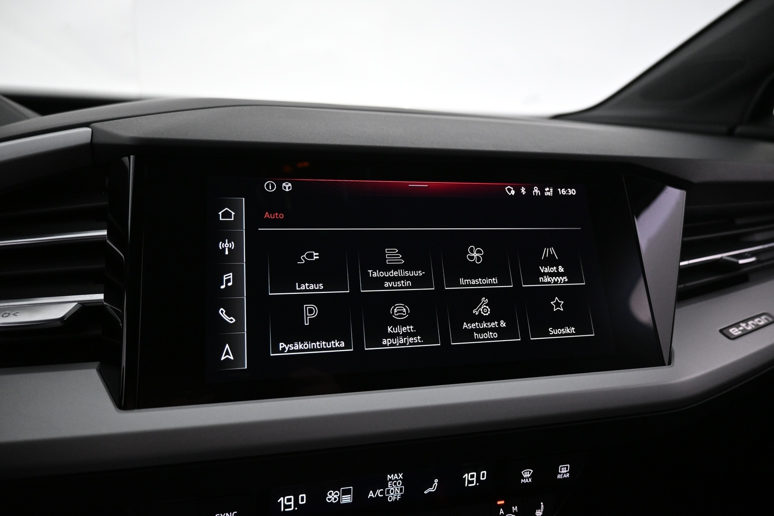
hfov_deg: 73.7
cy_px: 258
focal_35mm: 24
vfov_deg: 53.1
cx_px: 387
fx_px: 516
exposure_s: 1/60
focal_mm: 16
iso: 1600
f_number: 3.5
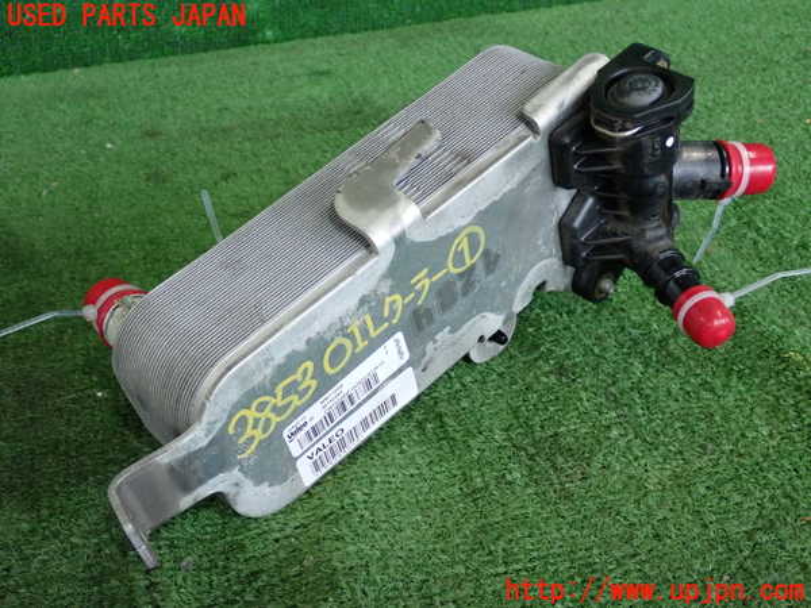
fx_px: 1101
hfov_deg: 40.4
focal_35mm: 47
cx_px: 406
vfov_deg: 30.9
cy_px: 304
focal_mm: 8.4
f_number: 3.1
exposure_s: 1/125
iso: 800
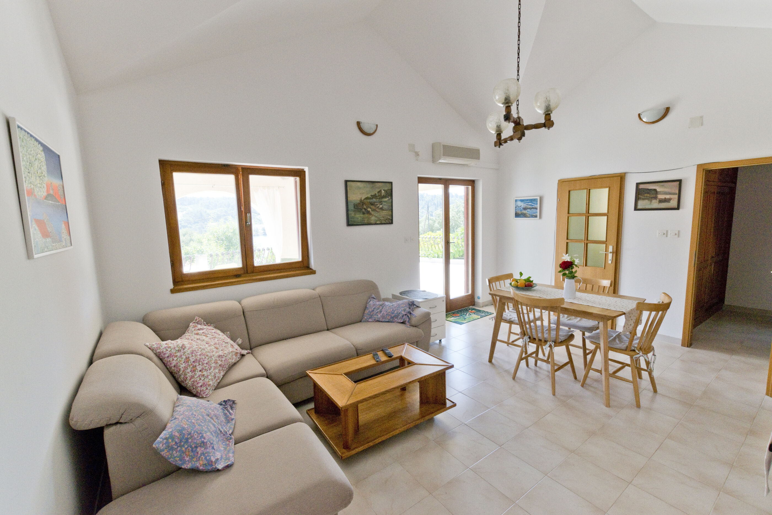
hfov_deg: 100.4
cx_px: 386
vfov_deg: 77.3
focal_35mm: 15
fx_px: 322
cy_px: 258
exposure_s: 1/200
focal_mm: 10
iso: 400
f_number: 7.1
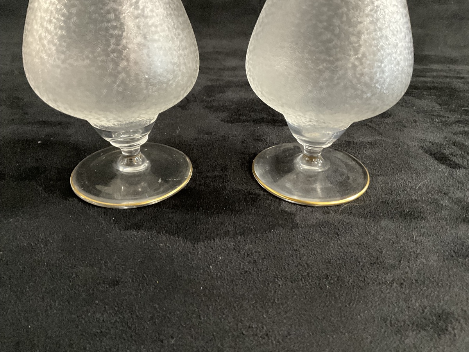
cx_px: 234
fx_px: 393
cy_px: 176
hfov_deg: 61.7
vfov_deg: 48.2
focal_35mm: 29
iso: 400
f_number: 1.8
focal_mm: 3
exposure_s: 1/25
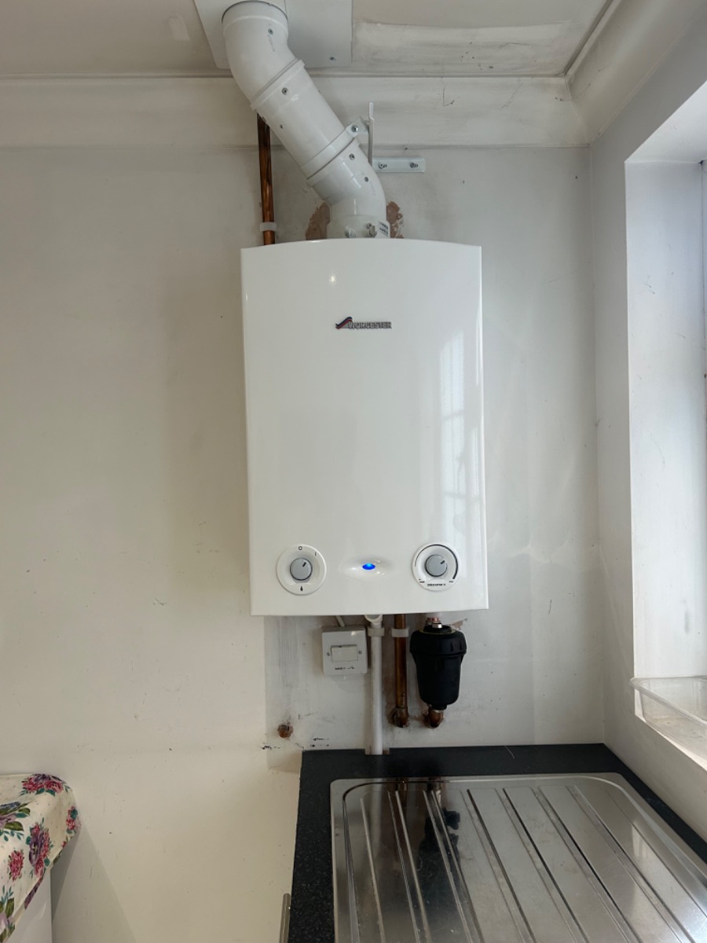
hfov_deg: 53.1
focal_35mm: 26
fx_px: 708
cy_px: 472
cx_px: 354
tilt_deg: -1.0
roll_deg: +1.4
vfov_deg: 67.3
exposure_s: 1/100
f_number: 1.5
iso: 125
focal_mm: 5.7
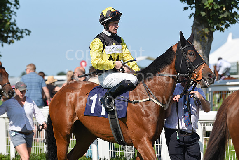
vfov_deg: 7.4
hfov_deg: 11.1
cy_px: 80
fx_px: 1228
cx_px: 120
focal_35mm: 185
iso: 400
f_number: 5.6
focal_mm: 185
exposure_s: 1/3200
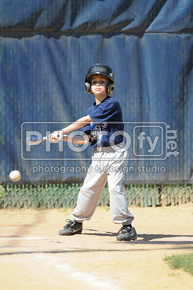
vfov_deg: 4.6
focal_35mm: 450
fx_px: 3629
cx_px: 96
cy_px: 145
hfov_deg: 3.0
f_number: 4
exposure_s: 1/1000
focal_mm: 300
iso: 200
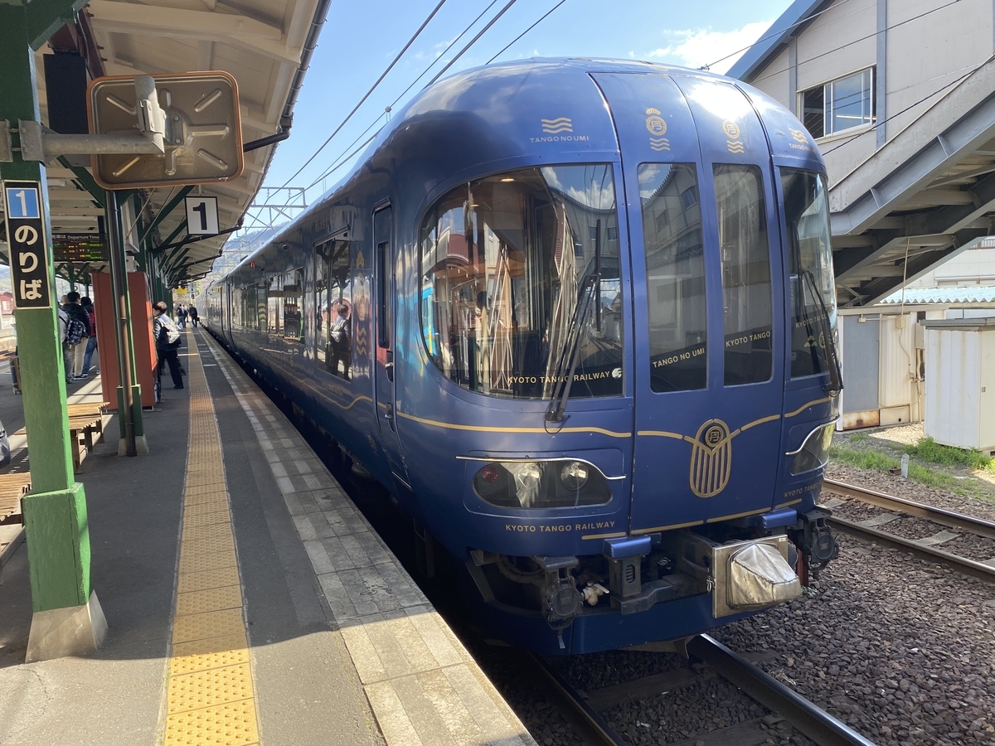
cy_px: 373
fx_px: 747
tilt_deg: -5.8
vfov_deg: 53.1
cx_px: 498
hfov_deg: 67.3
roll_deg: +2.2
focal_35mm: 26
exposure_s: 1/426
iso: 32
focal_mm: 4.25
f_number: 1.8
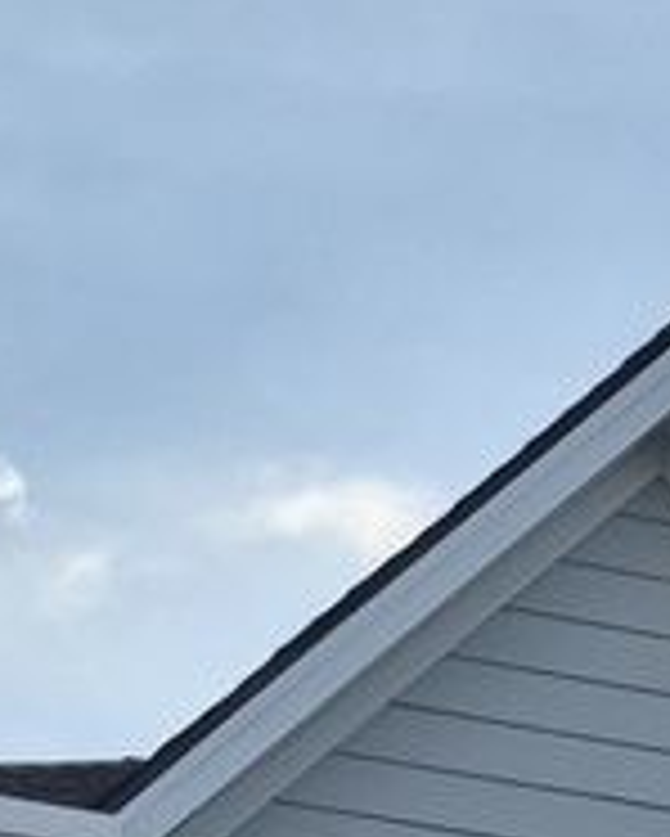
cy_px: 2113
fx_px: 4086
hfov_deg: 9.4
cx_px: 193
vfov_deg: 10.0
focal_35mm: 165
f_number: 1.8
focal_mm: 5.4
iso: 80
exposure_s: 1/5328
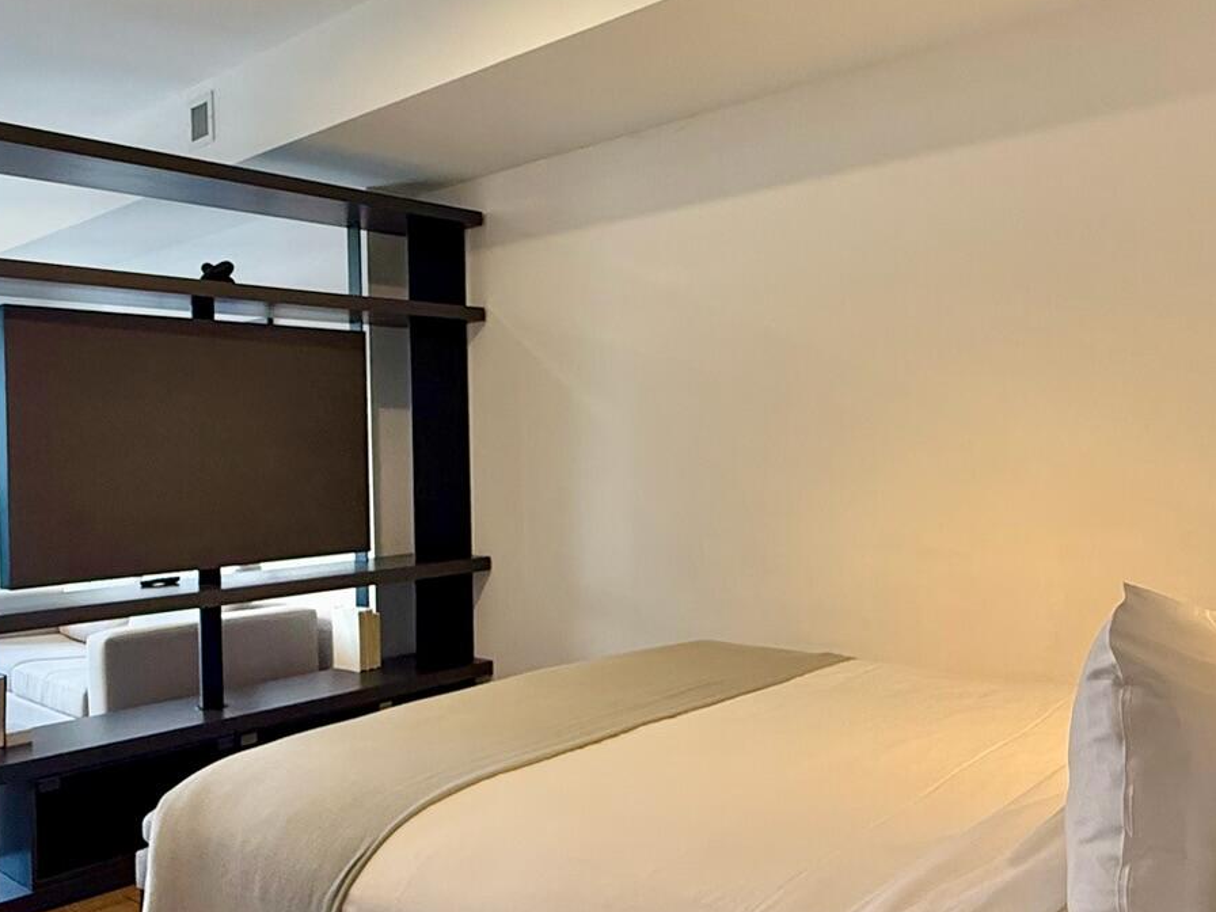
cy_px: 446
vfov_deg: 44.2
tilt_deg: +1.5
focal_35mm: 32
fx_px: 1124
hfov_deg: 56.8
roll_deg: +0.8
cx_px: 569
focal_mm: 2.22
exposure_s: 1/60
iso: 250
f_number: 2.2
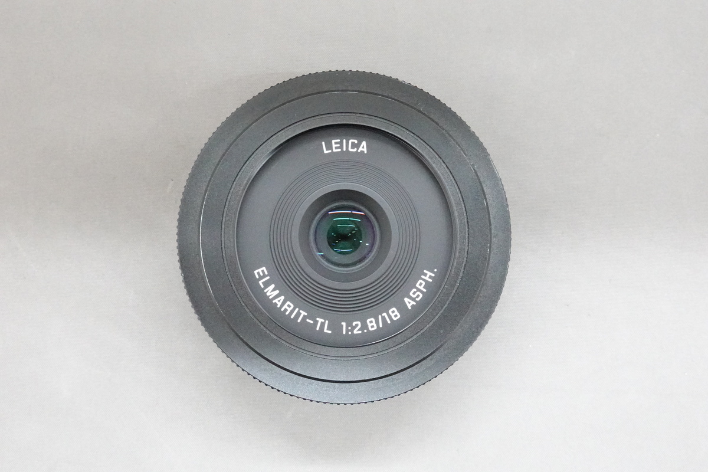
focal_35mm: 50
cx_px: 354
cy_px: 236
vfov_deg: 27.0
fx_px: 983
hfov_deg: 39.6
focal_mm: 19.03
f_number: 8
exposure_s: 1/30
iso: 6400
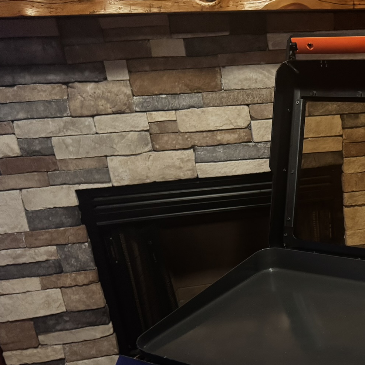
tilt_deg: -26.2
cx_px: 360
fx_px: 525
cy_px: 284
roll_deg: +1.4
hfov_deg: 35.0
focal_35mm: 44
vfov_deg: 37.2
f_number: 1.78
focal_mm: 6.76
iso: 1250
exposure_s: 1/24
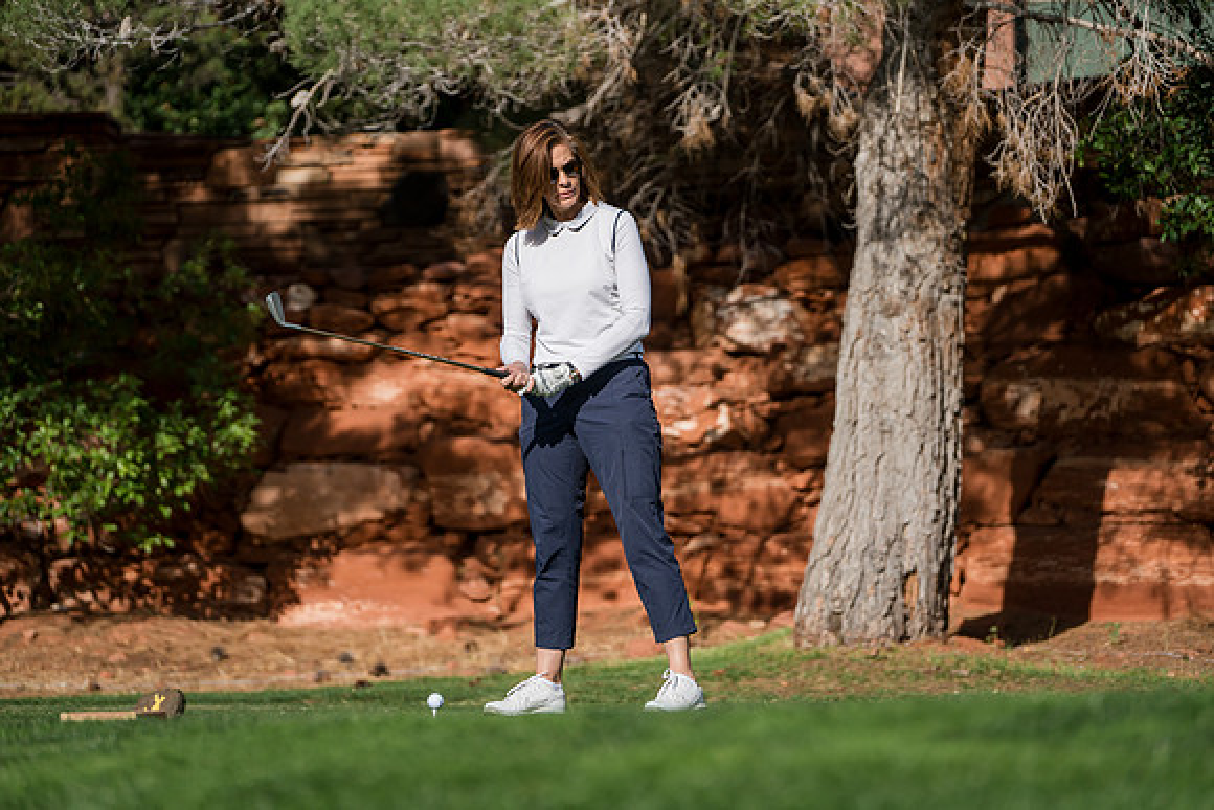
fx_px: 3710
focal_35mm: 110
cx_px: 607
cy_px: 405
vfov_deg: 12.5
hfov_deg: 18.6
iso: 320
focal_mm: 110
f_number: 2.8
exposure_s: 1/6400
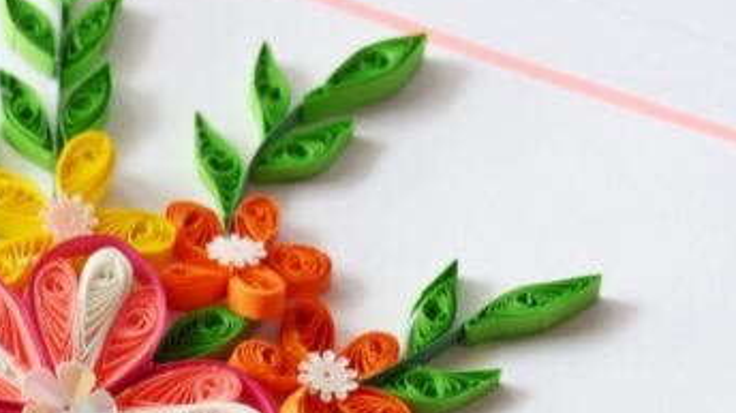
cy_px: 449
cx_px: 184
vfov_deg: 7.0
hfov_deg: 12.4
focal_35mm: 173
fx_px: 3374
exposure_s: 1/100
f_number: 2.8
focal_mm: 16.4
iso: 100
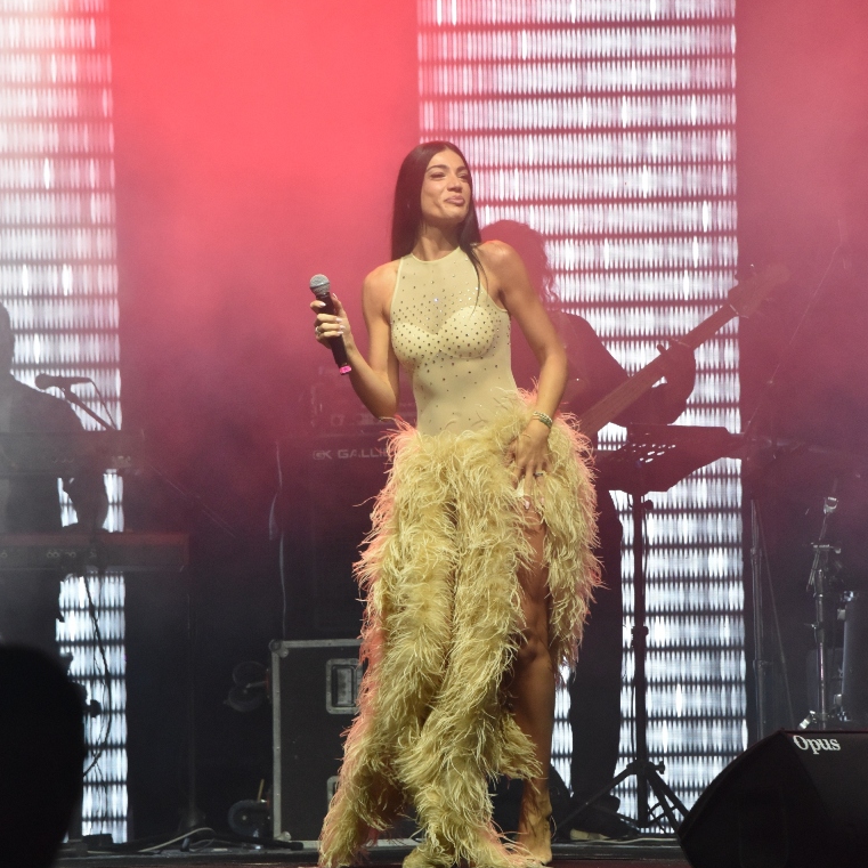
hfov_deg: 5.3
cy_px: 457
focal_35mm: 329
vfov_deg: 5.3
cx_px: 444
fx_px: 9333
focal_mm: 250
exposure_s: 1/400
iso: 4000
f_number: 10
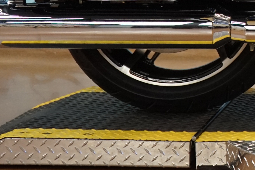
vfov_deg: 9.6
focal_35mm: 140
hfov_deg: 13.4
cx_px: 439
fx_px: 992
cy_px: -59
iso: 1250
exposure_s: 1/160
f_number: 4
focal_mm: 32
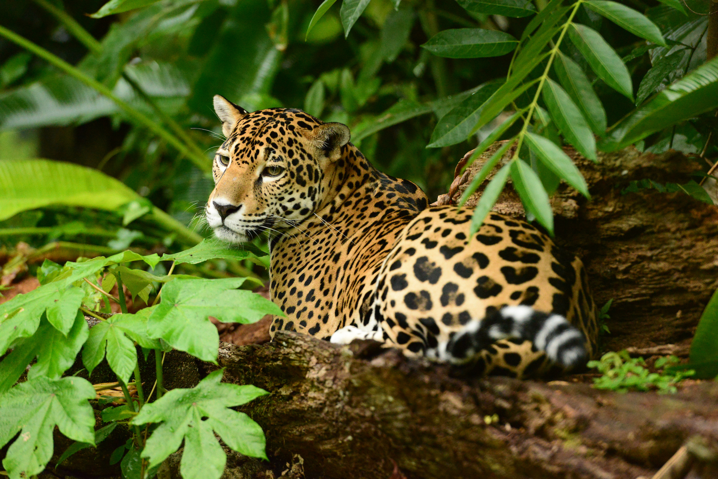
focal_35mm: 200
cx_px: 359
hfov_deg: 10.3
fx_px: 3990
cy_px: 240
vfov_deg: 6.9
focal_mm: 200
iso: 6400
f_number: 4
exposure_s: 1/1250
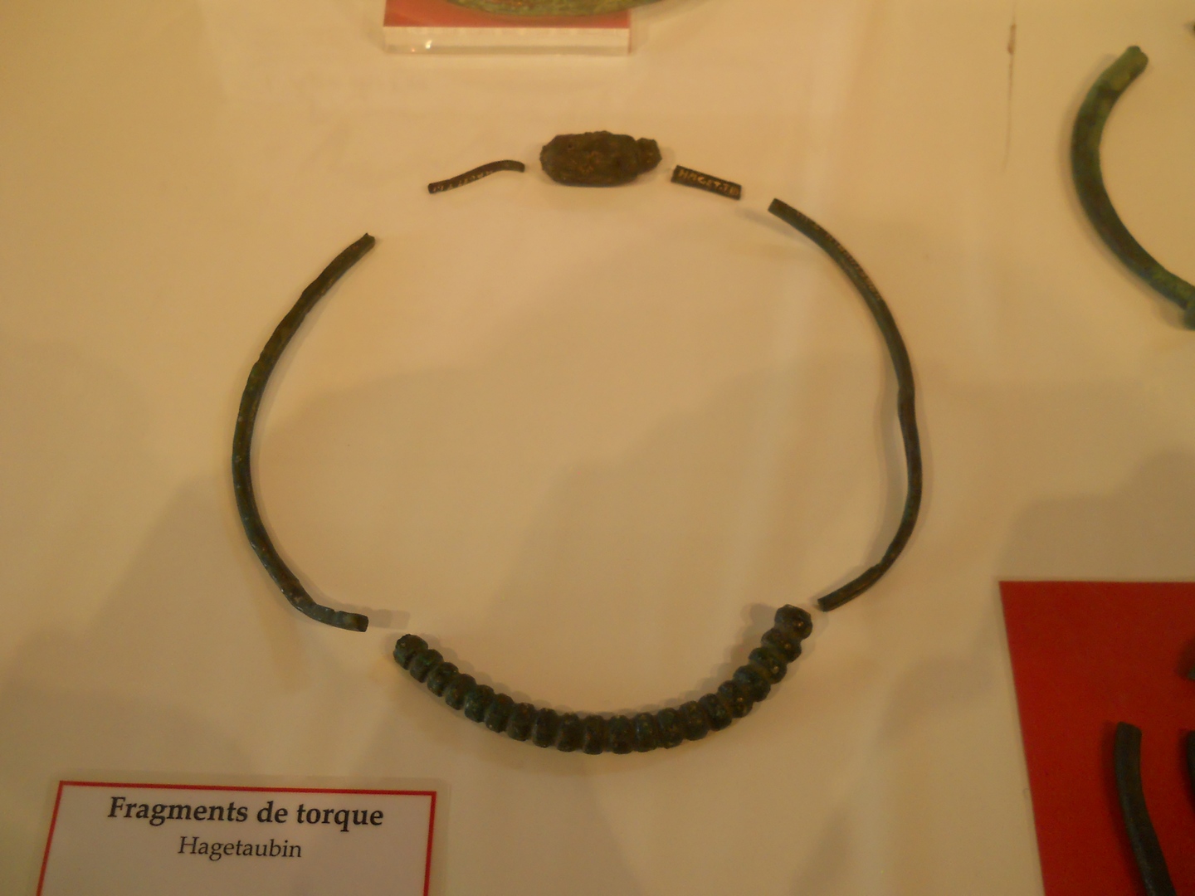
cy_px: 448
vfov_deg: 35.1
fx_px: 1415
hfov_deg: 45.8
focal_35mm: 41
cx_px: 598
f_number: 3.1
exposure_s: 1/30
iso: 250
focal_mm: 6.72
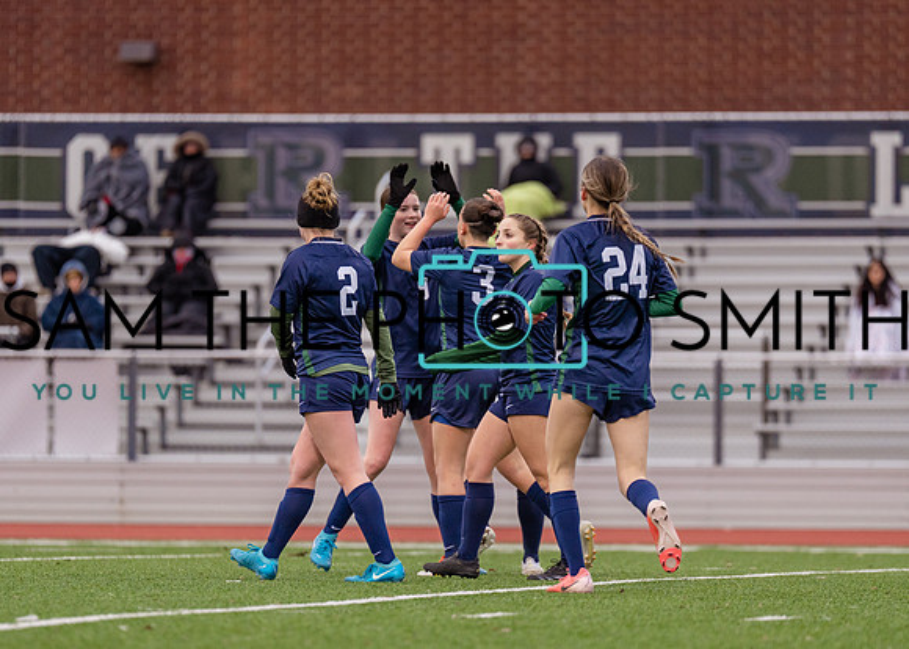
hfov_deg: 6.5
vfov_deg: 4.6
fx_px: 7998
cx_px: 494
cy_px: 349
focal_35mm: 310
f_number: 2.8
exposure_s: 1/1600
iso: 640
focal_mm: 200
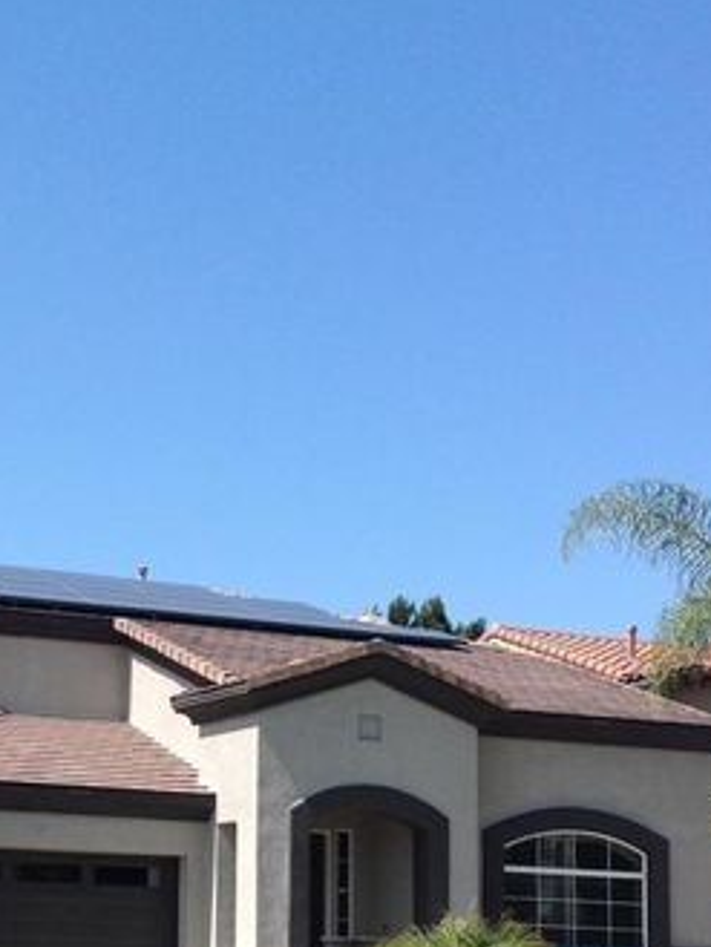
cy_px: 756
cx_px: 138
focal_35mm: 71
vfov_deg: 26.9
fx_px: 1943
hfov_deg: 20.5
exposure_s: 1/1890
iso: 50
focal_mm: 4.28
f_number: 2.4
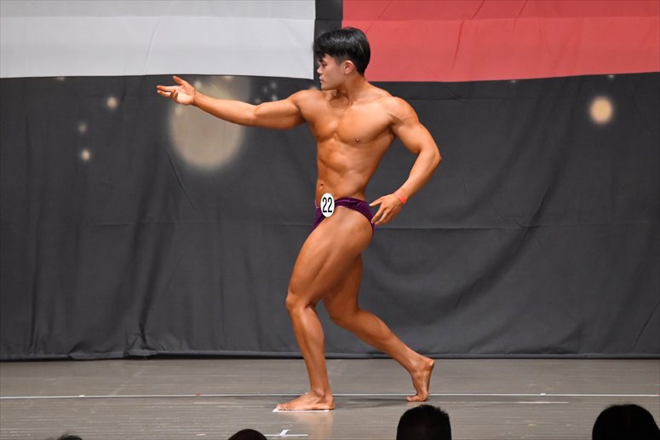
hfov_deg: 9.2
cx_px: 330
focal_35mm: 225
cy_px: 220
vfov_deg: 6.1
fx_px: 4123
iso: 6400
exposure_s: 1/400
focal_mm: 150
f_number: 5.6
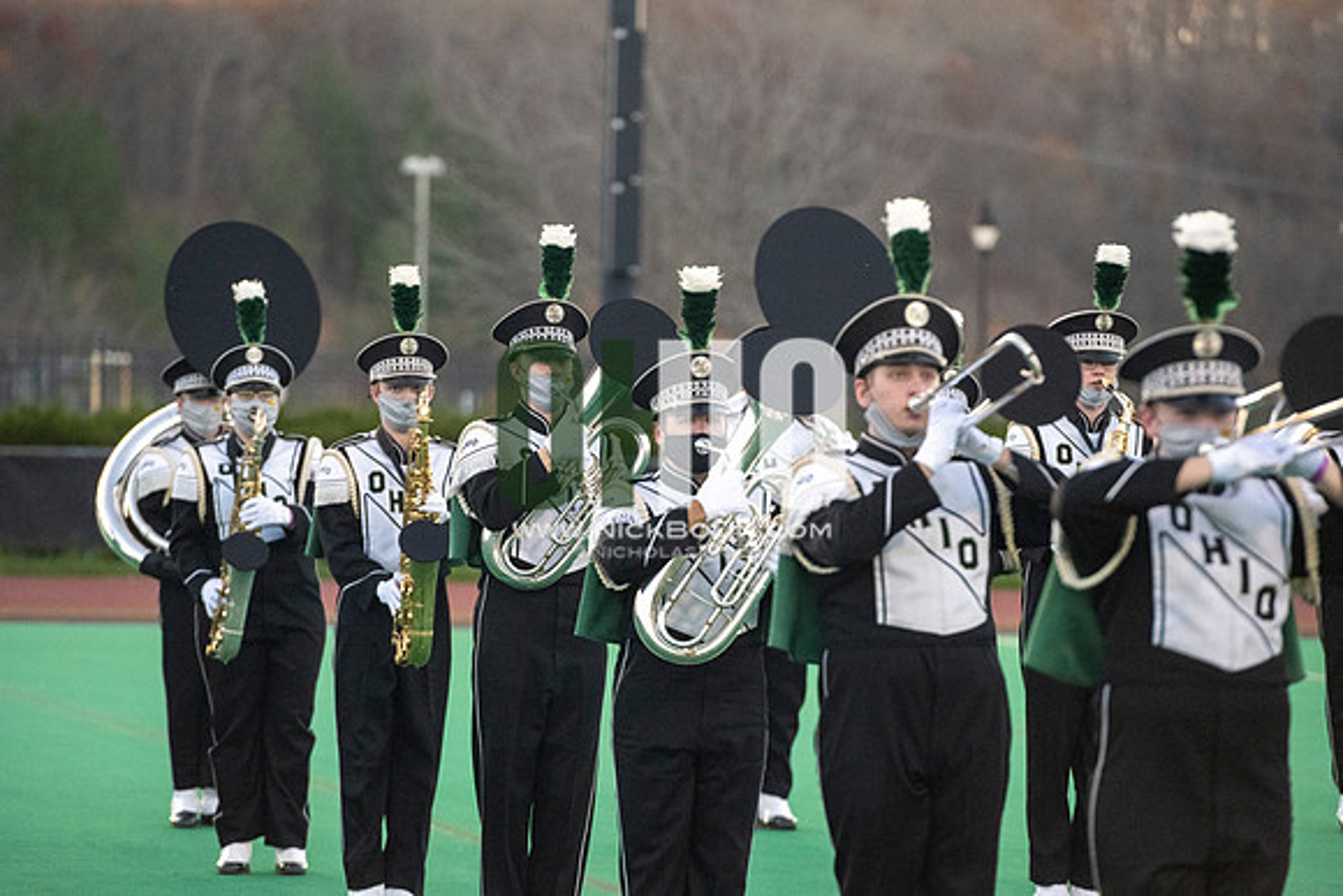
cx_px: 672
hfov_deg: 10.3
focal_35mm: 200
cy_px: 448
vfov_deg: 6.9
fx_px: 7463
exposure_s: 1/5000
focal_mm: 200
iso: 5000
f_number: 4.5
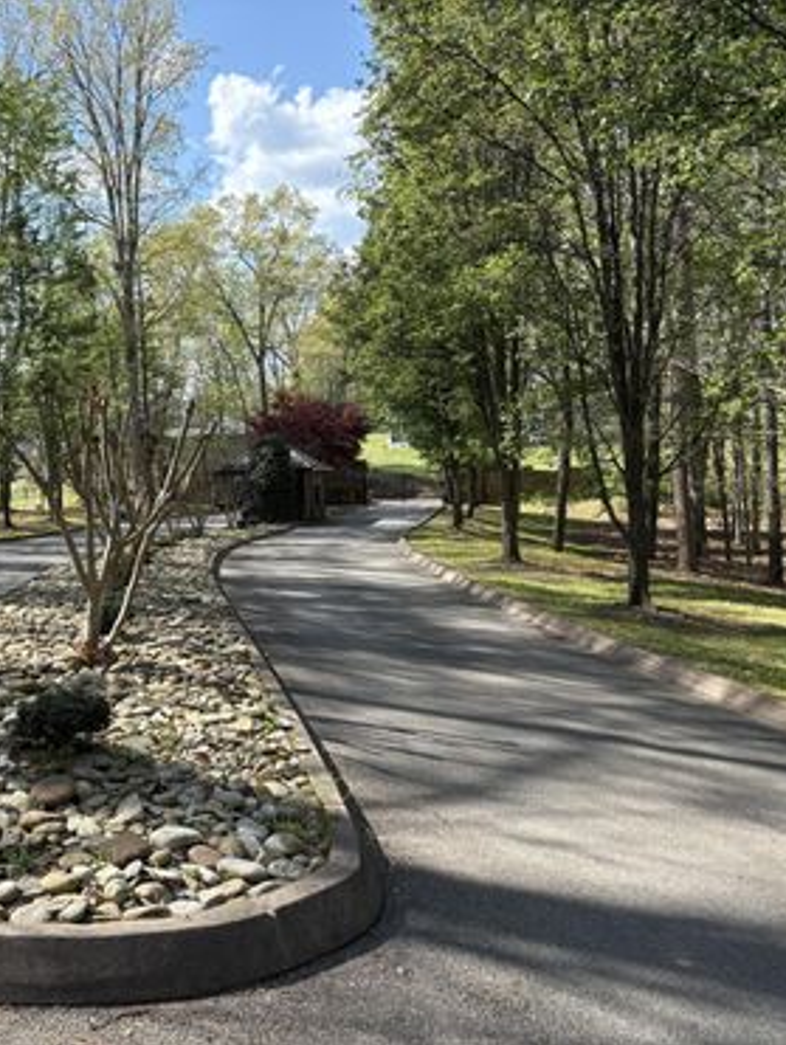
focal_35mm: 35
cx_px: 146
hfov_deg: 39.0
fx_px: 1058
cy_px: 525
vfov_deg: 52.6
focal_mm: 5.96
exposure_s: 1/1751
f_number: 1.6
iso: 64
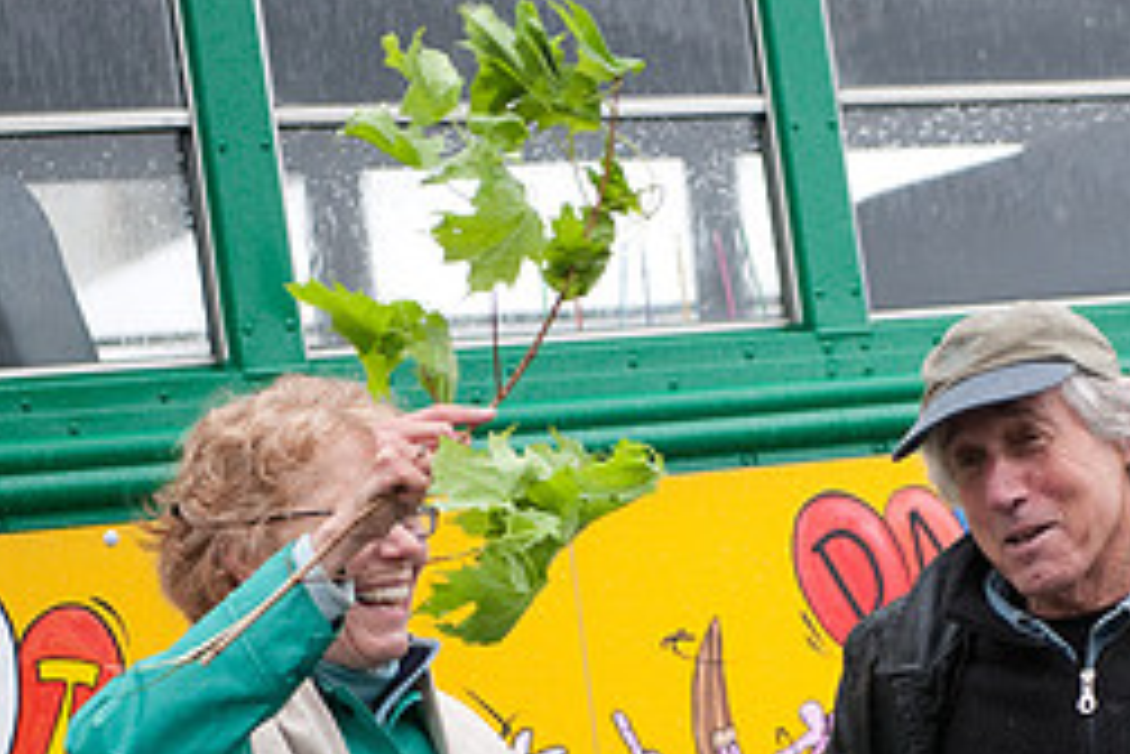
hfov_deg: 12.7
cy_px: 592
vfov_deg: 8.5
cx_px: 937
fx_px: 5053
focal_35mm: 161
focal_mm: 70
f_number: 2.8
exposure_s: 1/800
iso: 640
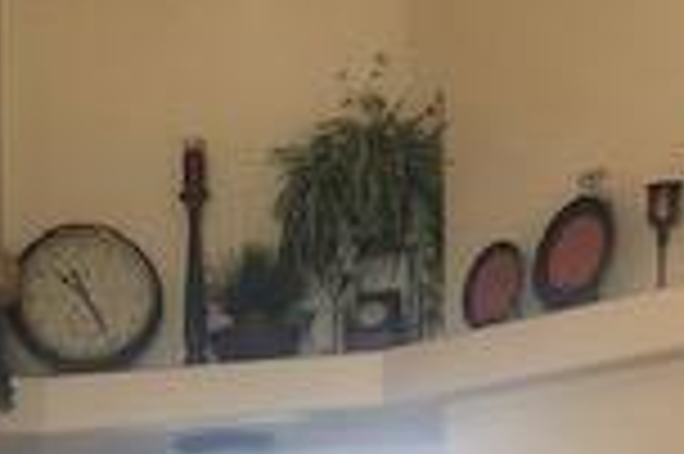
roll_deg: +2.2
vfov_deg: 10.1
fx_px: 2334
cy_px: 966
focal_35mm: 123
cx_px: -266
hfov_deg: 15.6
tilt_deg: -4.6
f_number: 1.8
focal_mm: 4
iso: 25
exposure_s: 1/30
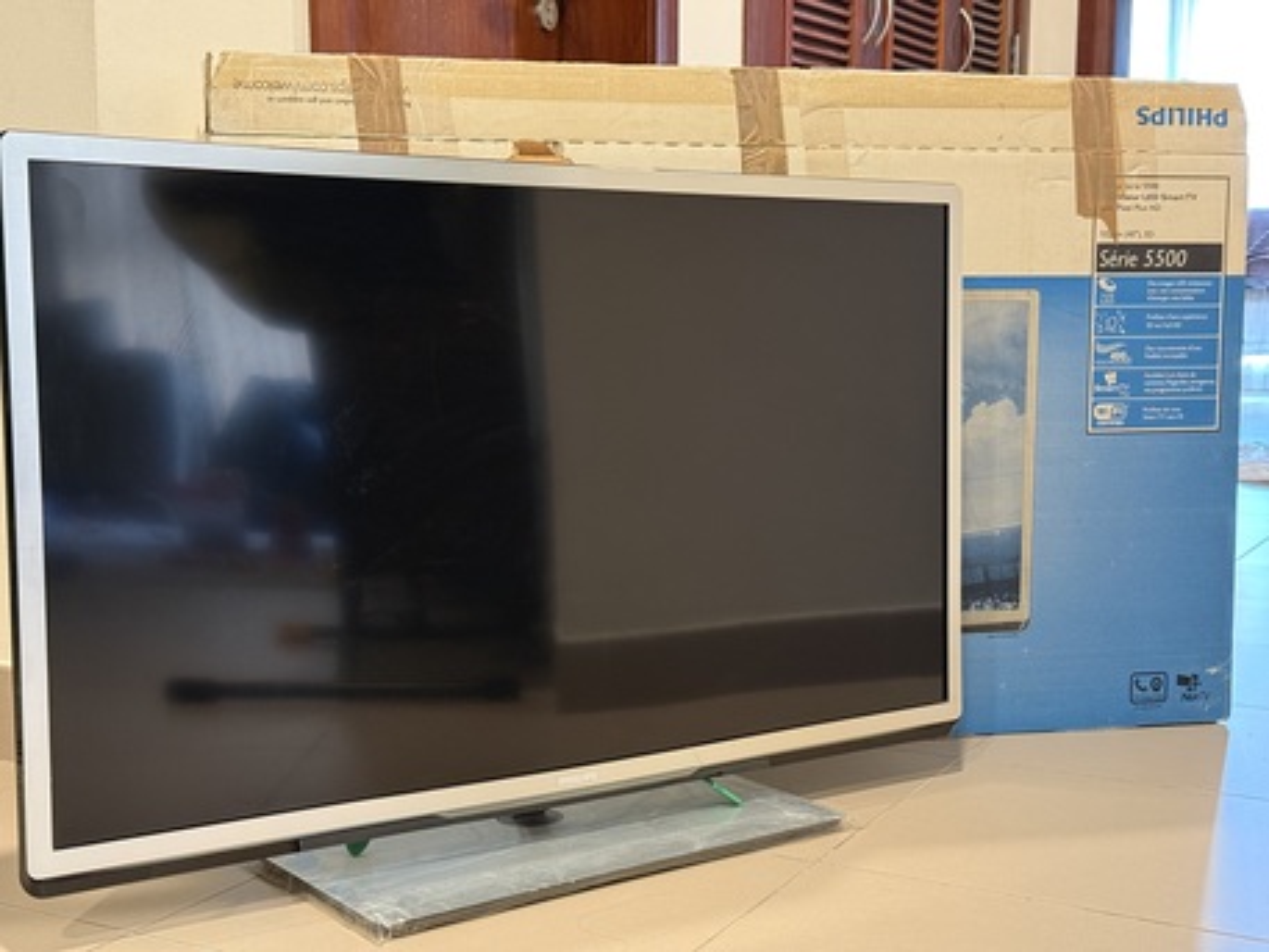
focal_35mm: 48
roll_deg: +0.2
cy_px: 476
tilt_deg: -5.1
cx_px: 634
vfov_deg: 30.3
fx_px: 1760
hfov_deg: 39.6
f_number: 1.78
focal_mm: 6.76
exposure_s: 1/33
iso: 400
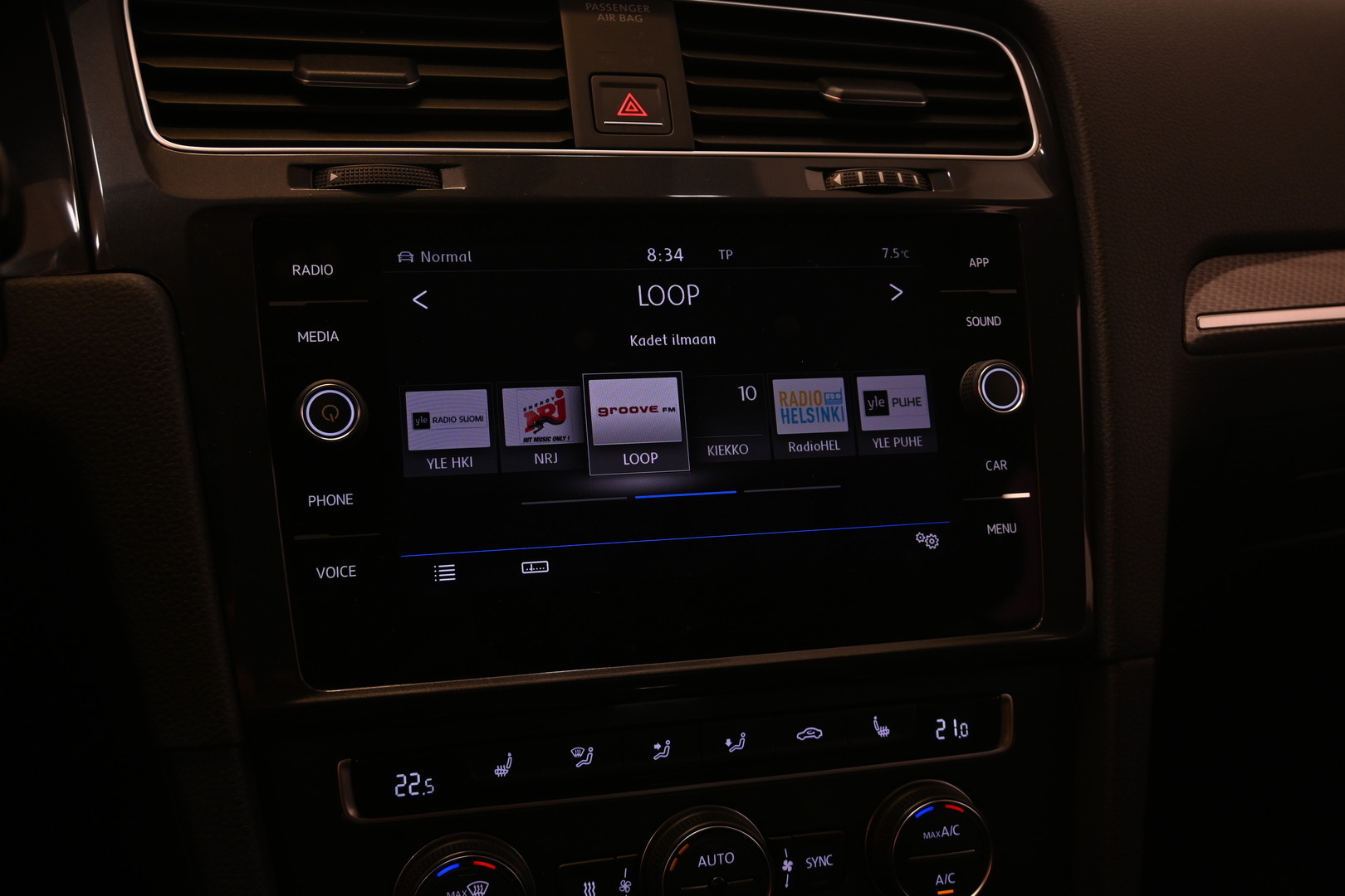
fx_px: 1289
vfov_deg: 38.4
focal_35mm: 34
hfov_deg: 55.1
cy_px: 448
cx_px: 672
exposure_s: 1/40
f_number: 4.2
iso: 450
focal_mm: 23
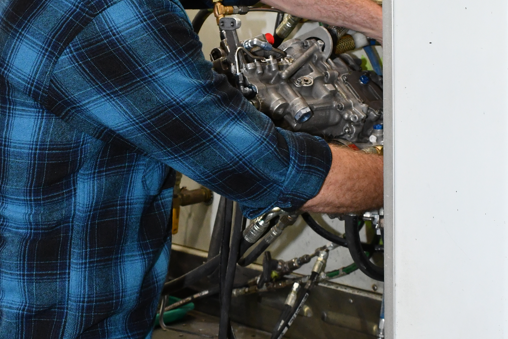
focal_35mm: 80
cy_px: 64
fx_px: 1129
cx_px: 242
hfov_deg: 25.4
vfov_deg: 16.9
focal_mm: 26
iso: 1600
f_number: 8
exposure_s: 1/60
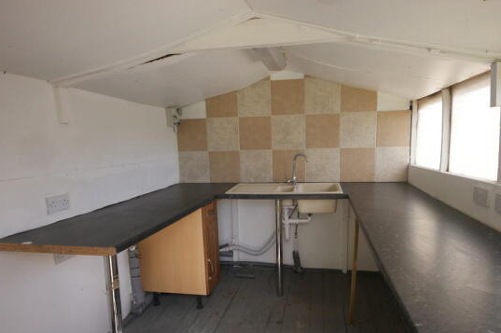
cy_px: 194
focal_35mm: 22
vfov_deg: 56.8
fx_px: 306
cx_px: 270
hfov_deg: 78.5
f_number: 6.3
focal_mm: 12
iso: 100
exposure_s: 1/50
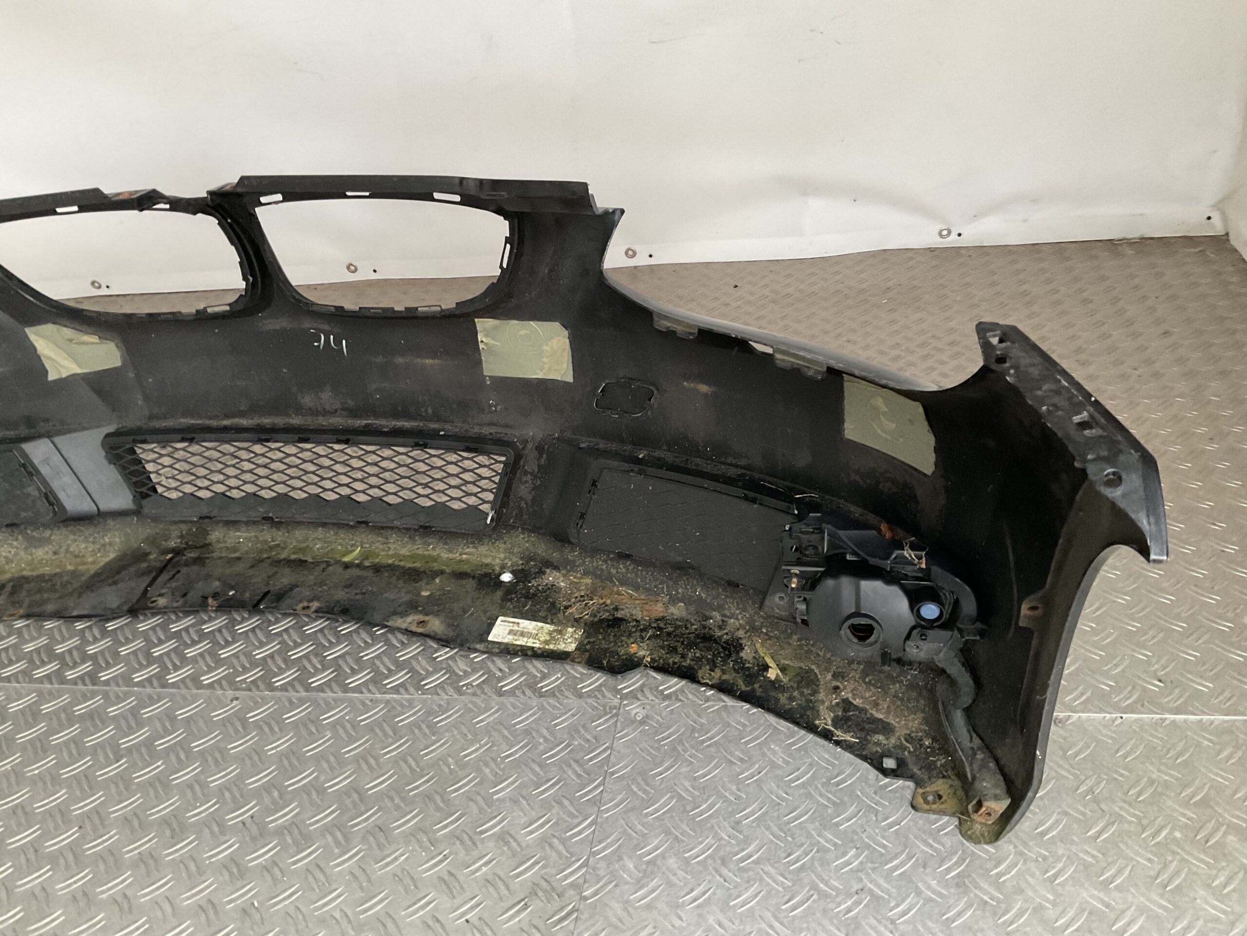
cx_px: 624
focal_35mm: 29
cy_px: 468
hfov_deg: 61.7
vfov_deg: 48.2
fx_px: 1045
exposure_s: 1/40
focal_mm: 3
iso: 200
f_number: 1.8
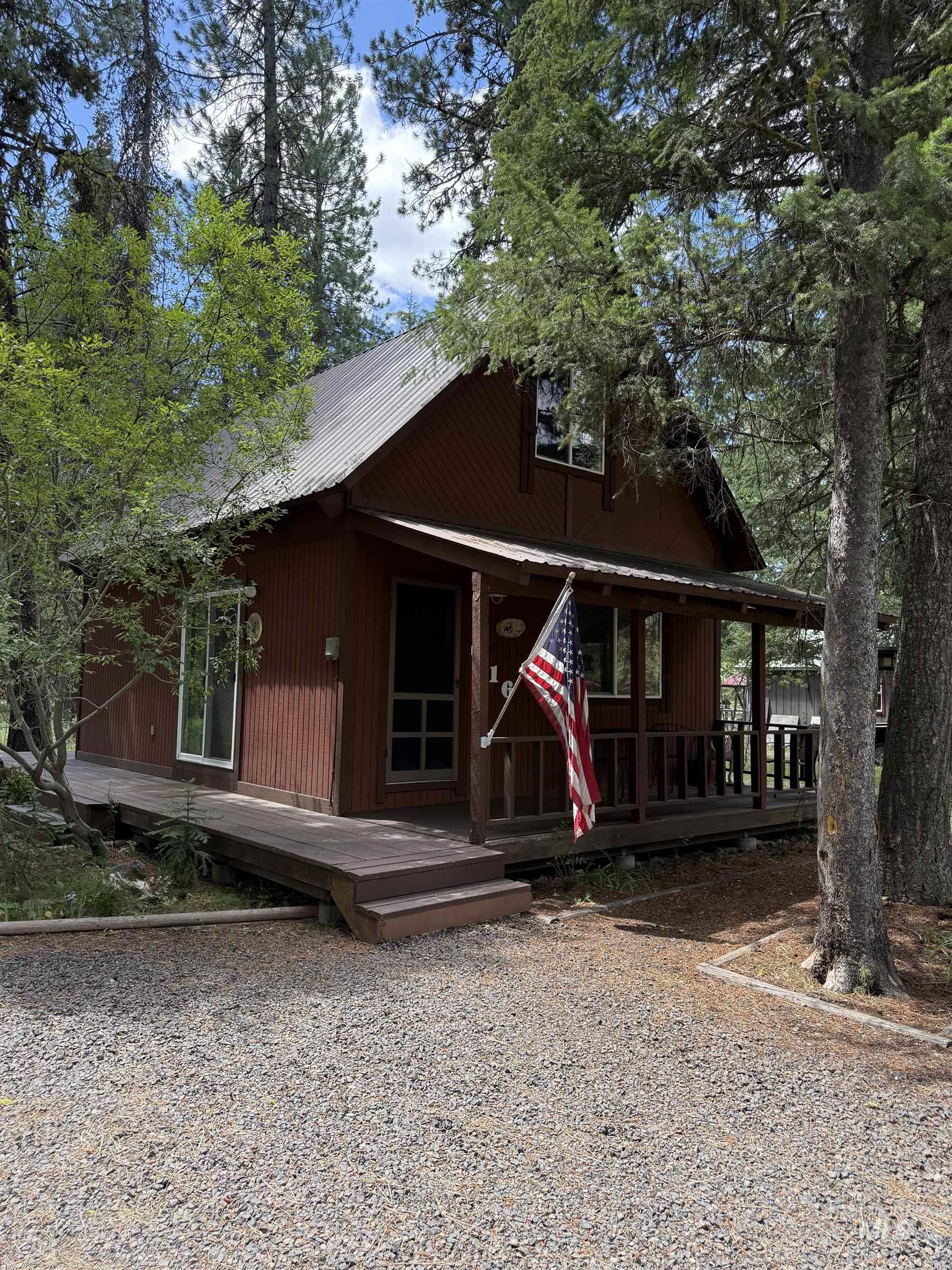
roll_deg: -1.6
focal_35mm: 24
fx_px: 880
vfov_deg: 71.6
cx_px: 476
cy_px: 635
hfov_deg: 56.8
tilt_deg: +4.0
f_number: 1.78
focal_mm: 6.76
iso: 100
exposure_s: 1/708
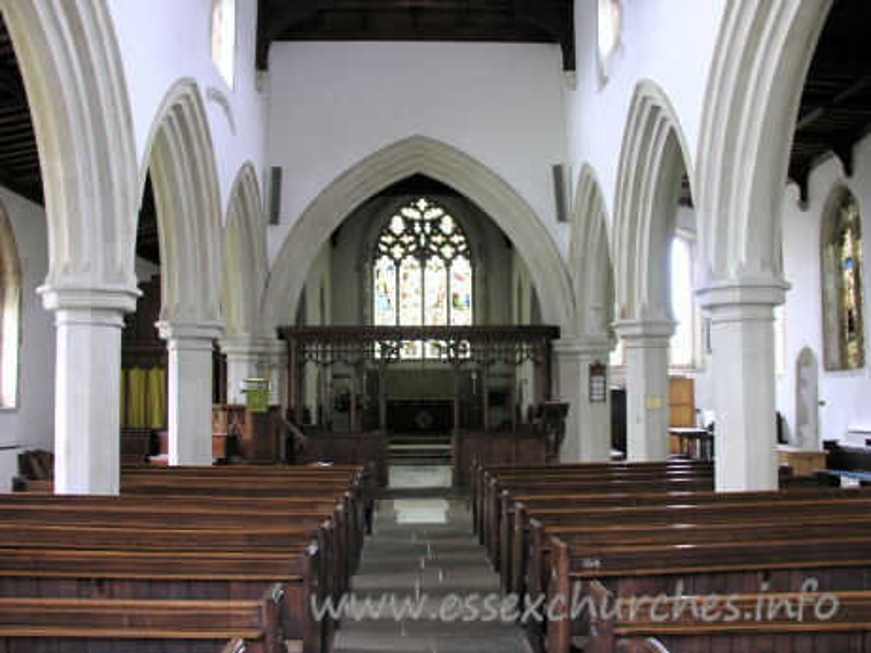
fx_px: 881
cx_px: 436
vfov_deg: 40.7
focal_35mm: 35
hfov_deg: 52.6
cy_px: 326
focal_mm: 8.9
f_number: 2.8
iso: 50
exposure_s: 1/3.5
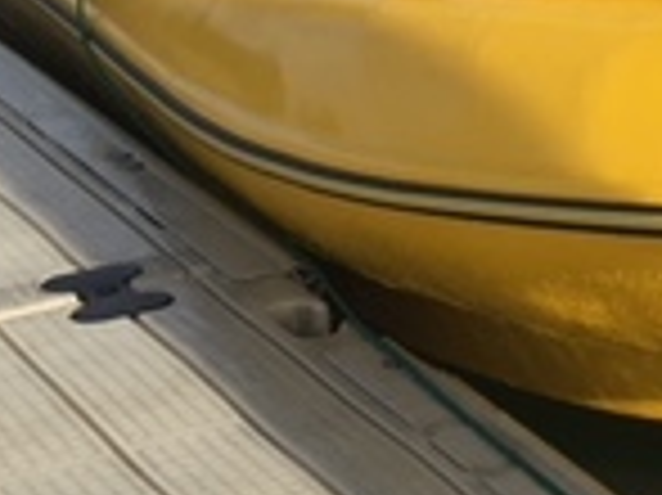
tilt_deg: -9.0
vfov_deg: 11.2
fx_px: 2408
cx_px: 1013
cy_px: -306
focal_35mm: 126
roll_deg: -2.5
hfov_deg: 14.5
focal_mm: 4.15
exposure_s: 1/1672
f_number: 2.2
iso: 25
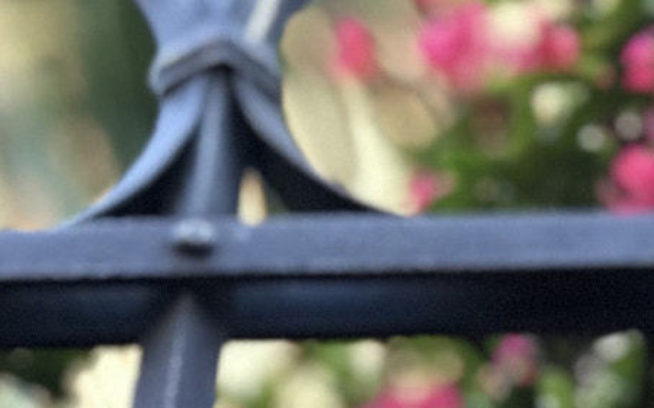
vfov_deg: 6.1
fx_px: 3831
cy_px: 395
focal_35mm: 215
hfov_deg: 9.6
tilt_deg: +49.7
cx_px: 846
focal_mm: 6.6
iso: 64
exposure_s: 1/50
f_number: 2.8
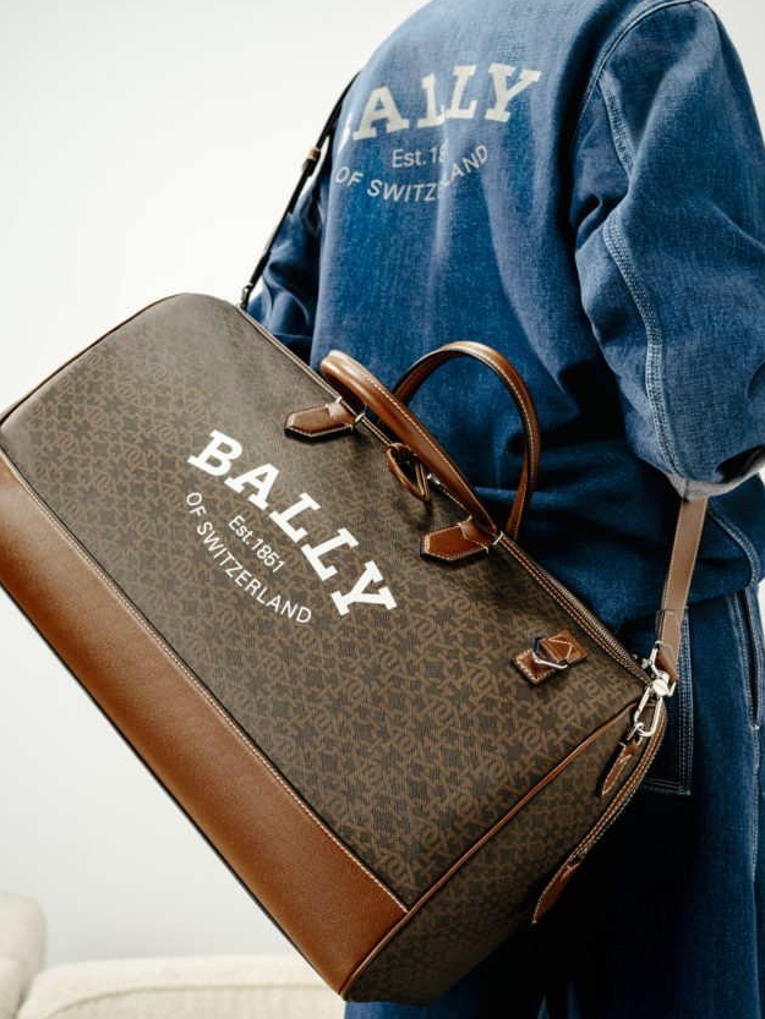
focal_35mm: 43
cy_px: 482
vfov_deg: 43.8
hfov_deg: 33.6
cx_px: 371
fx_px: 1267
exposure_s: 1/250
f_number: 7.1
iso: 400
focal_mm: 45
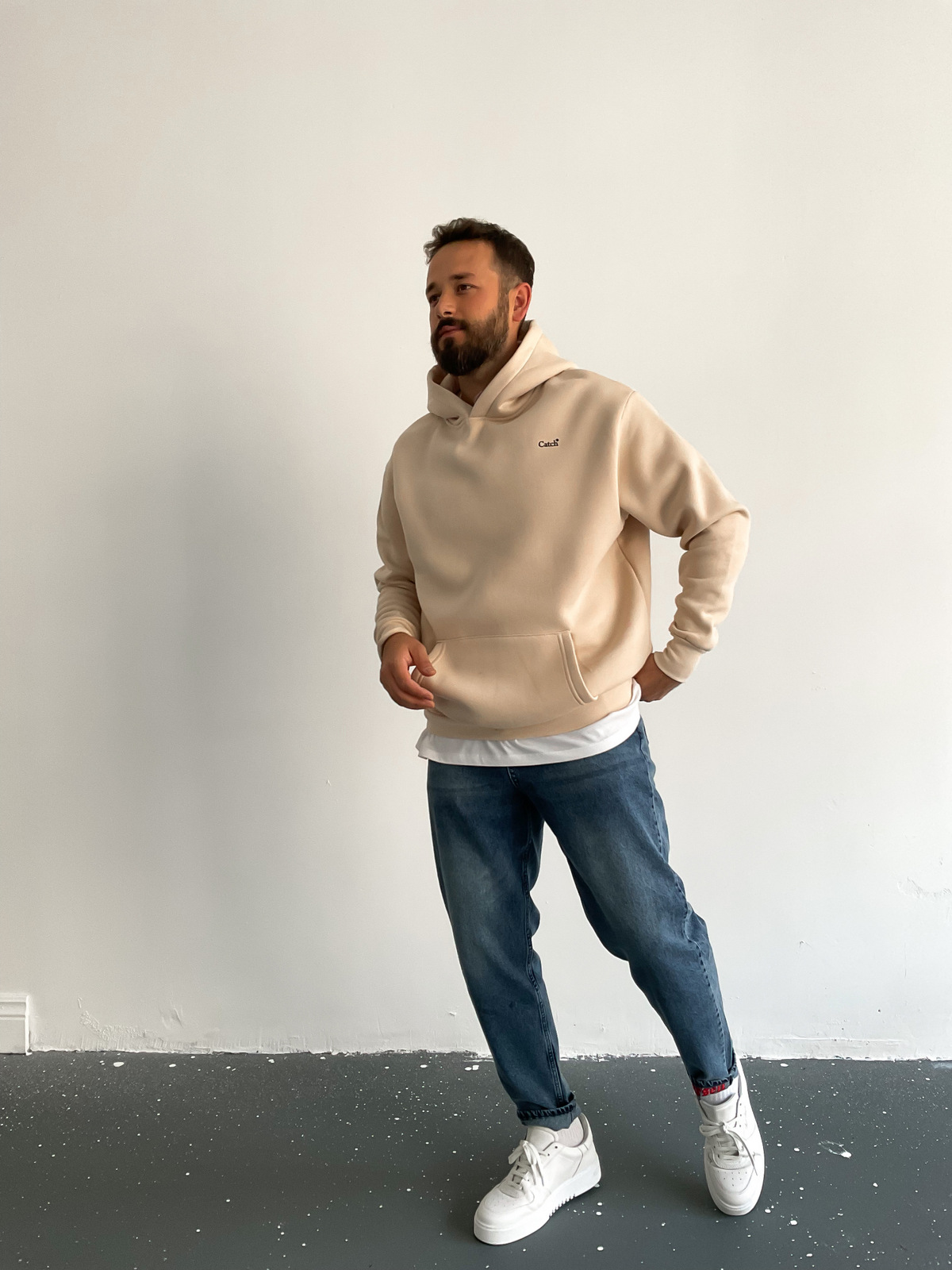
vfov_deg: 61.7
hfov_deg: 48.2
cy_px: 635
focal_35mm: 29
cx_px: 476
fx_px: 1063
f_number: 1.8
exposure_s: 1/120
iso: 64
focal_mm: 3
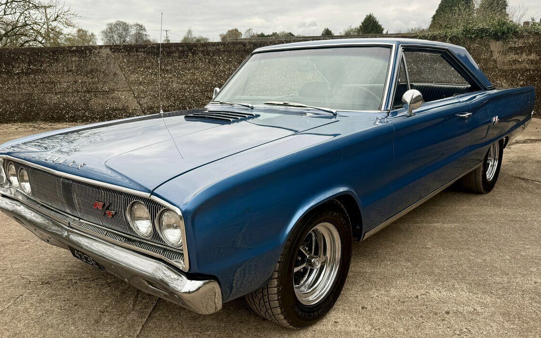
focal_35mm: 27
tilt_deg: -16.8
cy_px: 171
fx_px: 398
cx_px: 266
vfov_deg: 46.0
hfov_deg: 68.4
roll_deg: +2.6
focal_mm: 6.76
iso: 80
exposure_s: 1/443
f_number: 1.78
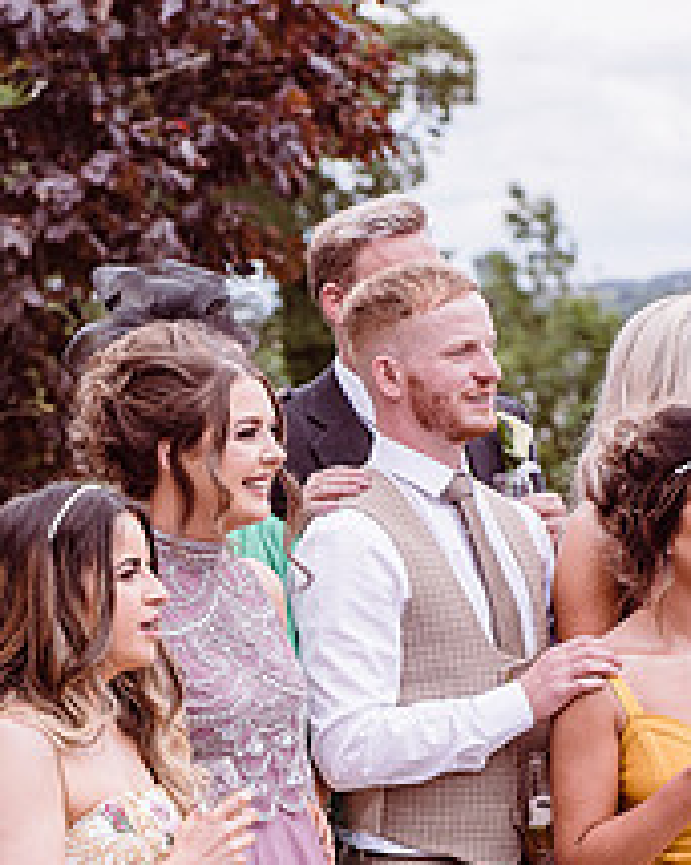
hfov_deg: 8.7
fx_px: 4554
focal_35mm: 178
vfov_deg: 10.8
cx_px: 105
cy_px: 701
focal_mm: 70
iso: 250
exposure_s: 1/1250
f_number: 4.5
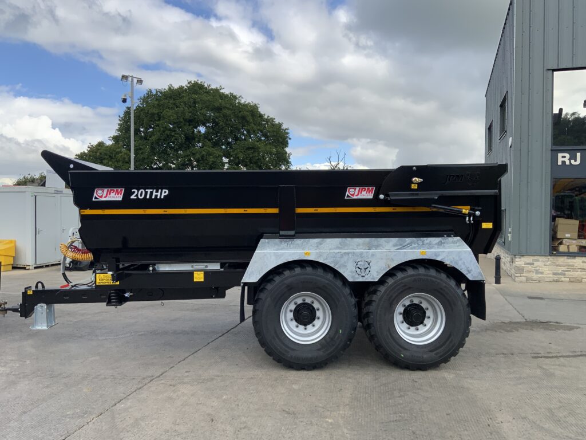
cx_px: 293
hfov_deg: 61.7
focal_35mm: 29
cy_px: 220
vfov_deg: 48.2
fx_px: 491
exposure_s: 1/1144
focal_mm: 3
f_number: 1.8
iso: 16
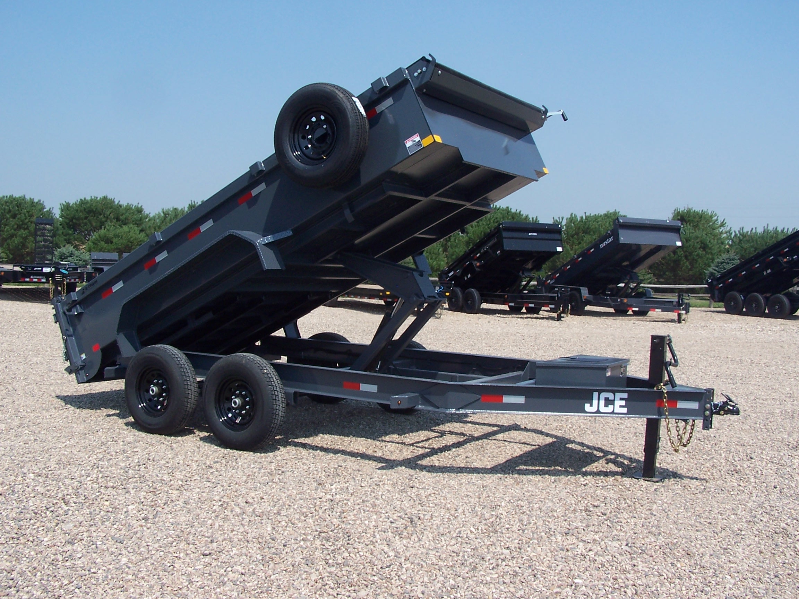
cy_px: 300
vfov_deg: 37.7
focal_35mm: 38
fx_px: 877
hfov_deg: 49.0
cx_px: 400
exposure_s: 1/500
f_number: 5.6
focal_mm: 6.3
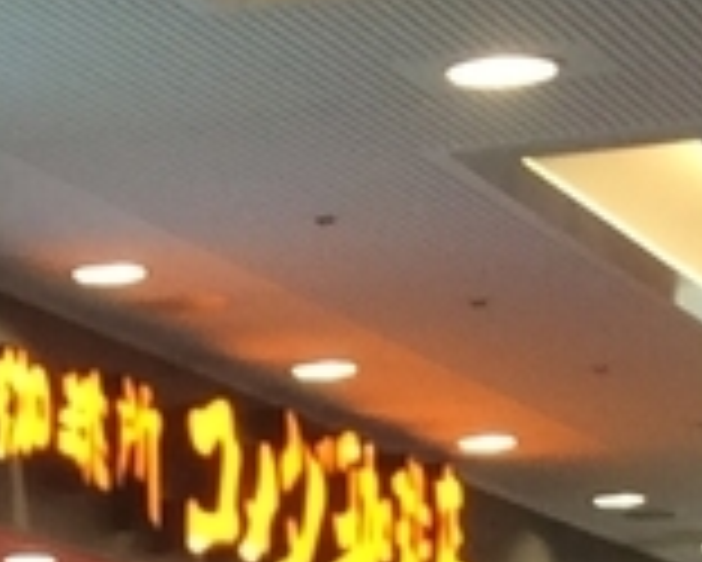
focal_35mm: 240
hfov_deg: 8.0
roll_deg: +1.2
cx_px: -148
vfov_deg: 6.4
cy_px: 850
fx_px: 4989
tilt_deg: +1.7
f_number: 2.4
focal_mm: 3.3
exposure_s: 1/24
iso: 50
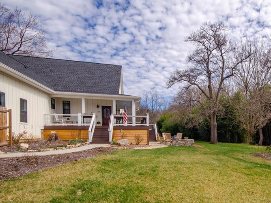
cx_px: 207
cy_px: 121
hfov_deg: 64.1
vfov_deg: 53.8
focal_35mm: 25
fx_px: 199
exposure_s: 1/160
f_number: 11
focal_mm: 11.5
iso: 100
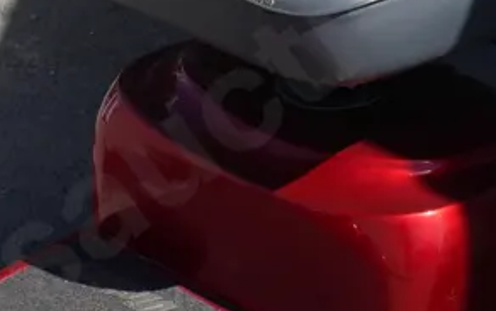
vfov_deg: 11.0
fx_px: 1610
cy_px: 152
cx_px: 183
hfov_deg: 17.5
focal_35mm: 119
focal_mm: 16
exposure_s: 1/500
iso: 200
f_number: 7.1
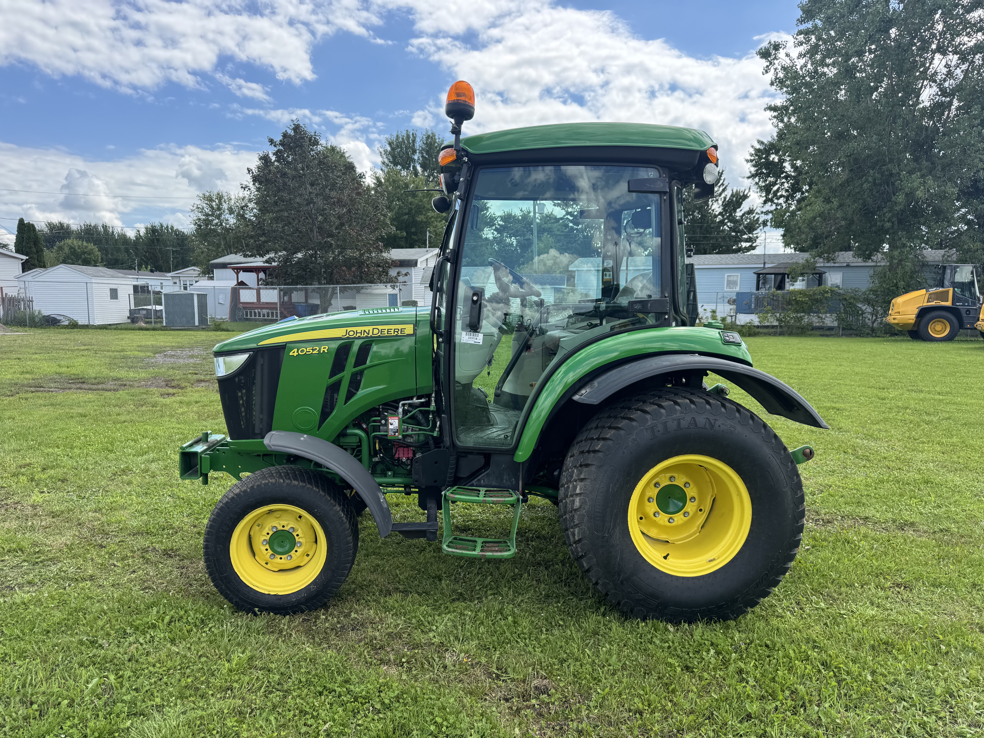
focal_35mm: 24
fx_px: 682
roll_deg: +0.7
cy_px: 369
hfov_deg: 71.6
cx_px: 492
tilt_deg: -5.1
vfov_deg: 56.8
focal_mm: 6.76
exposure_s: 1/1767
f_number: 1.78
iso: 80
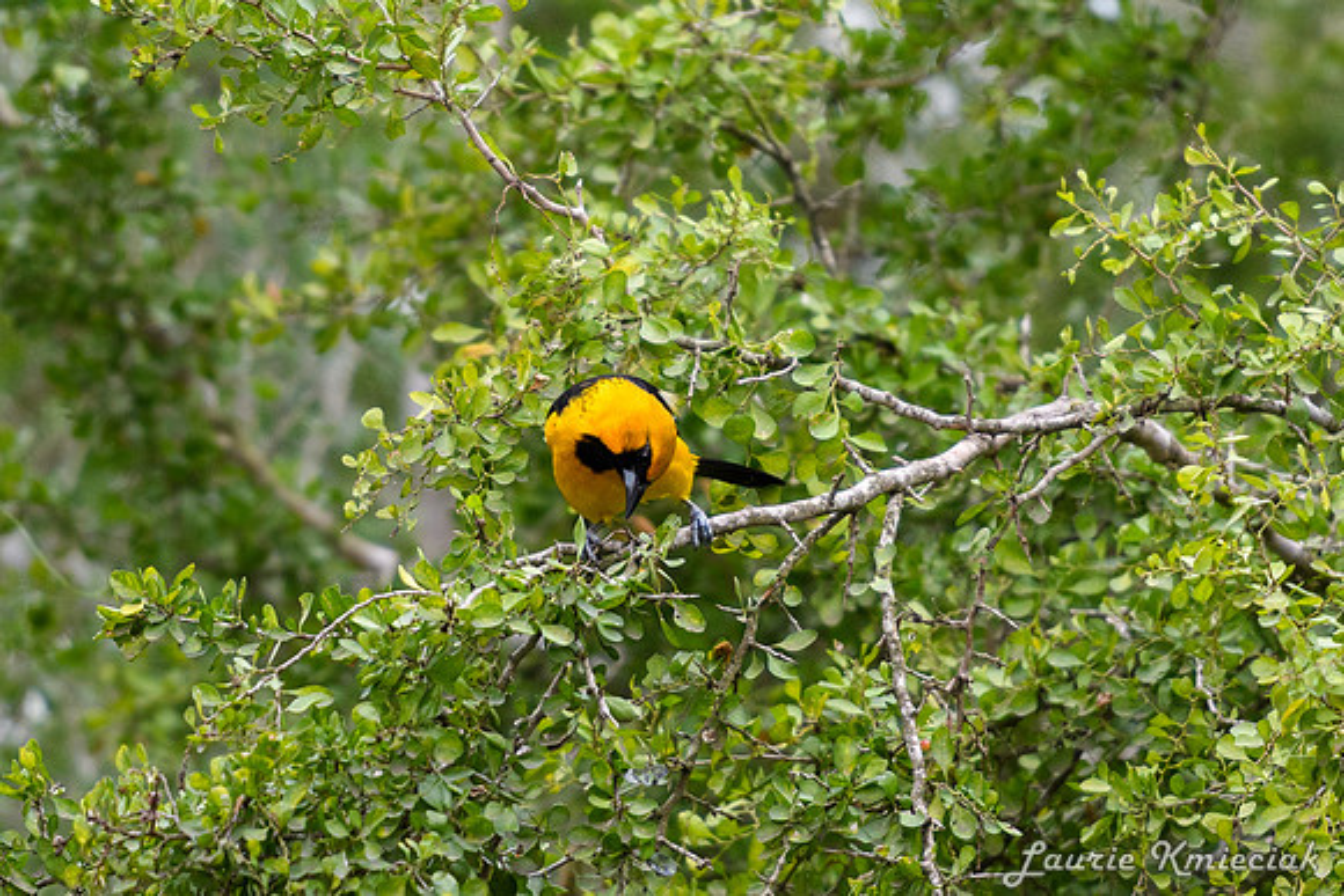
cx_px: 669
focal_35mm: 639
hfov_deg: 3.2
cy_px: 475
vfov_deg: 2.2
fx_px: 23856
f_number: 2.8
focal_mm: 200
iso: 640
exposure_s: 1/1000
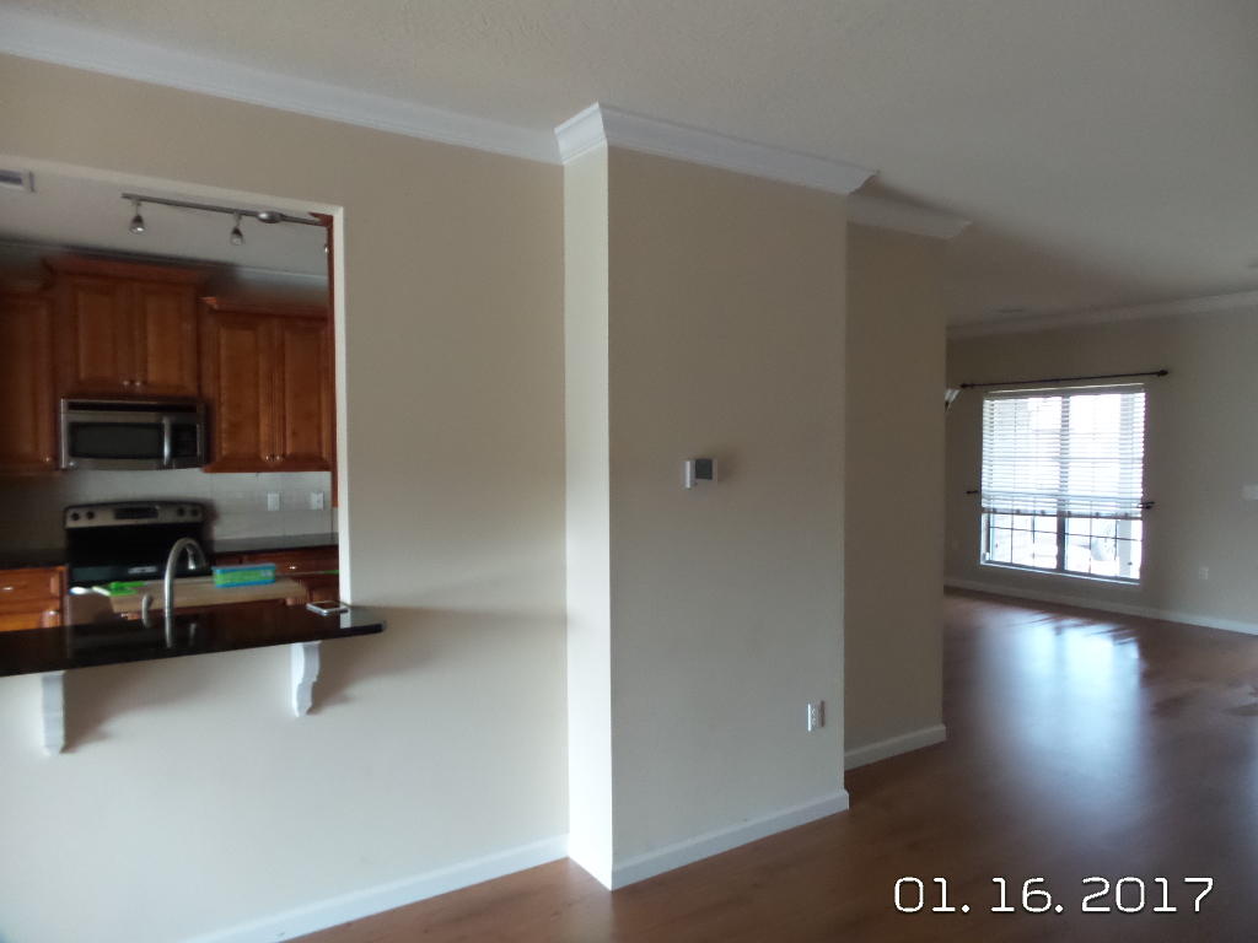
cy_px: 472
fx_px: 836
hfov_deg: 73.9
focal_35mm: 23
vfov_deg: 58.9
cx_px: 629
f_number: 2.8
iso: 800
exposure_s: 1/30
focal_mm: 4.1
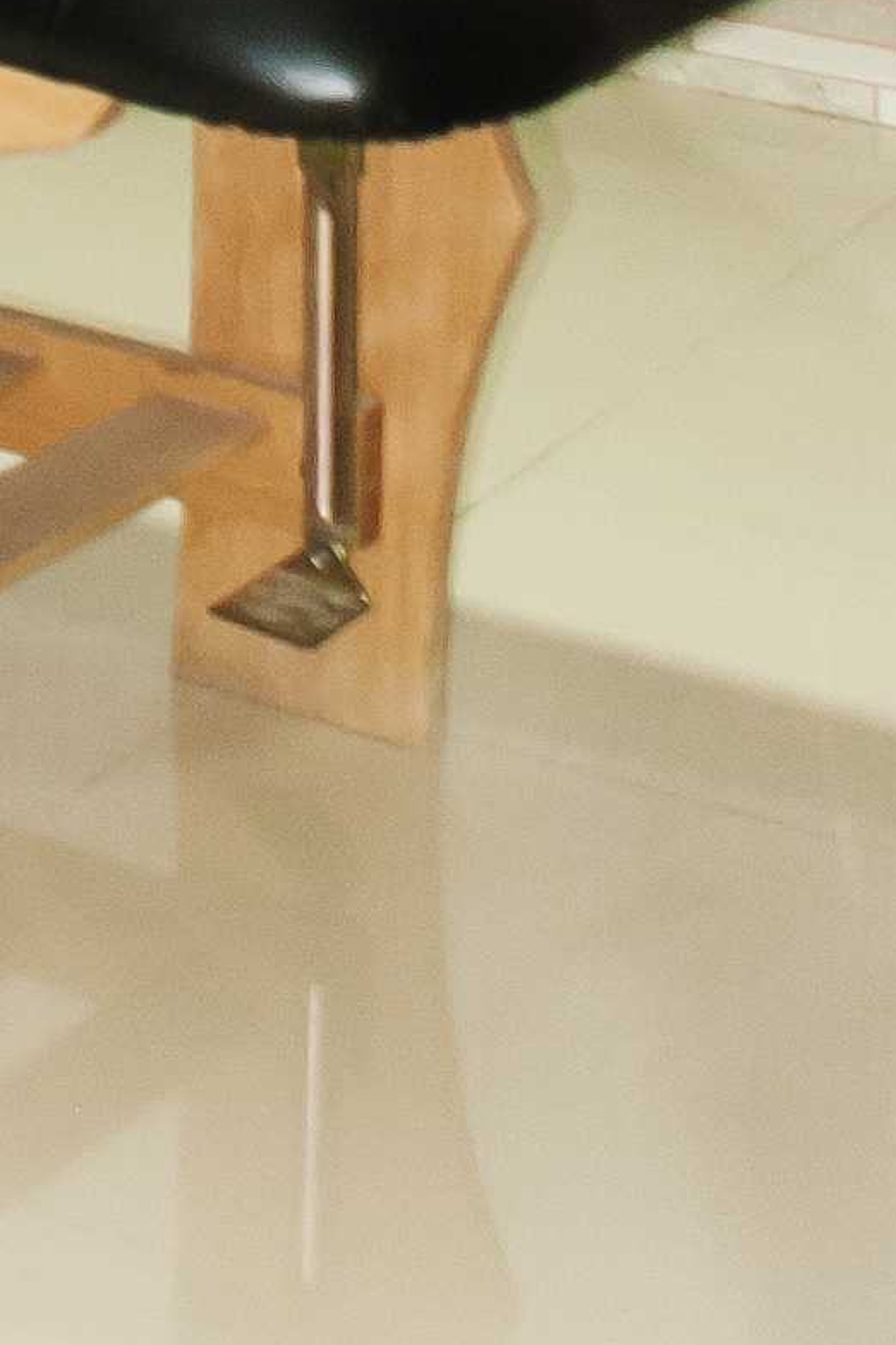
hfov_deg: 8.7
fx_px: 5450
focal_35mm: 146
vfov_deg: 12.1
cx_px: -1141
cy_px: -1531
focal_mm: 20
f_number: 5
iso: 200
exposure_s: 1/30
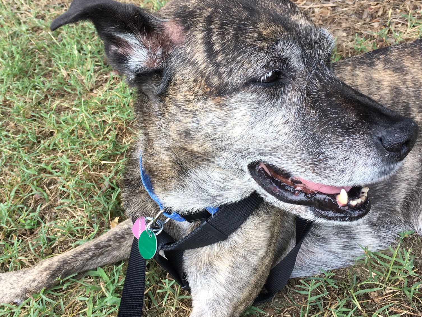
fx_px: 475
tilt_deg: -35.8
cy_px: 136
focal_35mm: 39
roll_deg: +4.4
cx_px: 206
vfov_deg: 36.7
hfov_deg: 47.9
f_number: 2.2
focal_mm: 4.15
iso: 25
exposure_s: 1/120
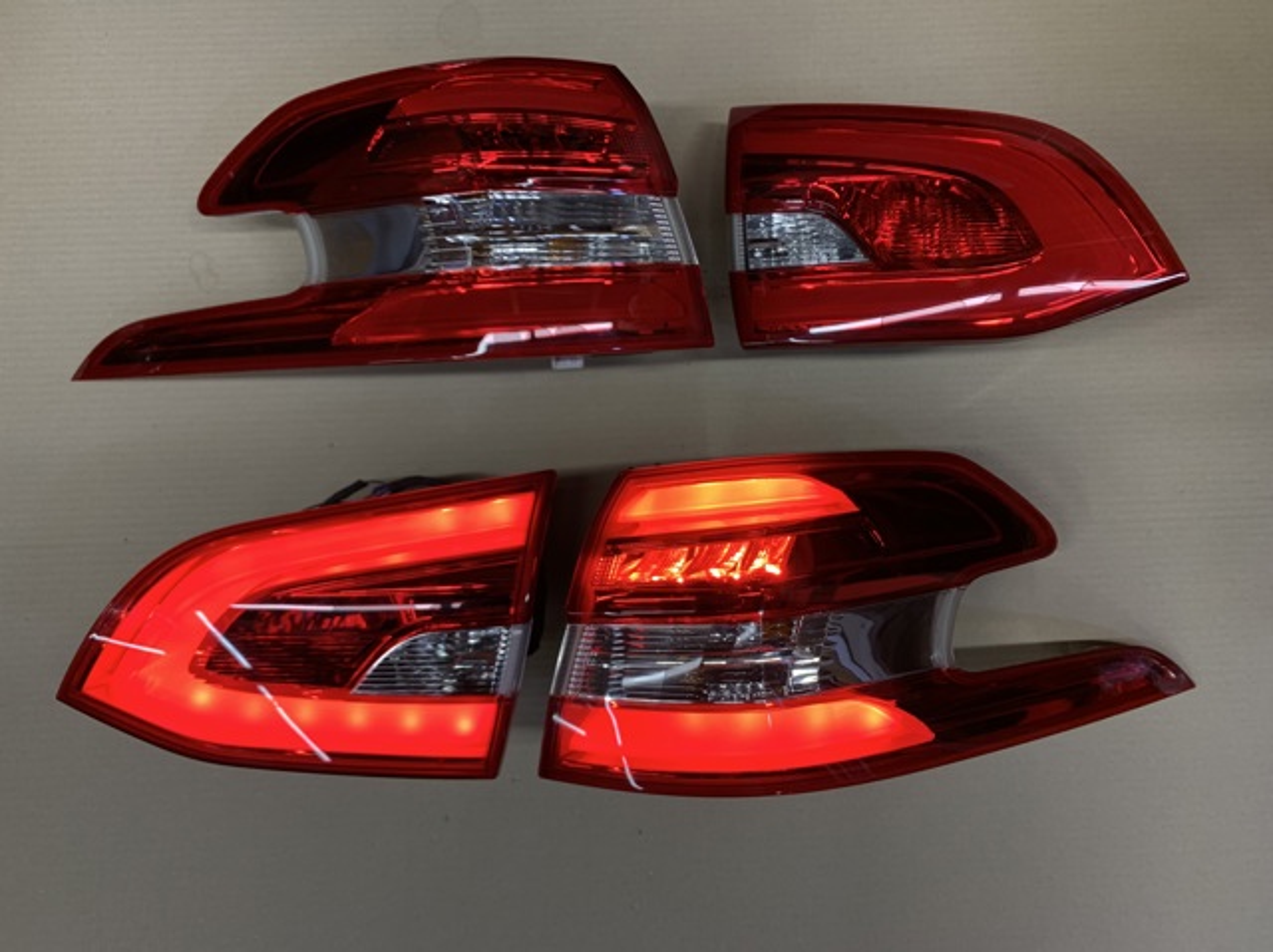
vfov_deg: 53.0
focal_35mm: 26
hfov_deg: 67.3
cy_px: 476
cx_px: 636
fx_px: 955
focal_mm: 4.25
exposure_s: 1/121
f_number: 1.8
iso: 100
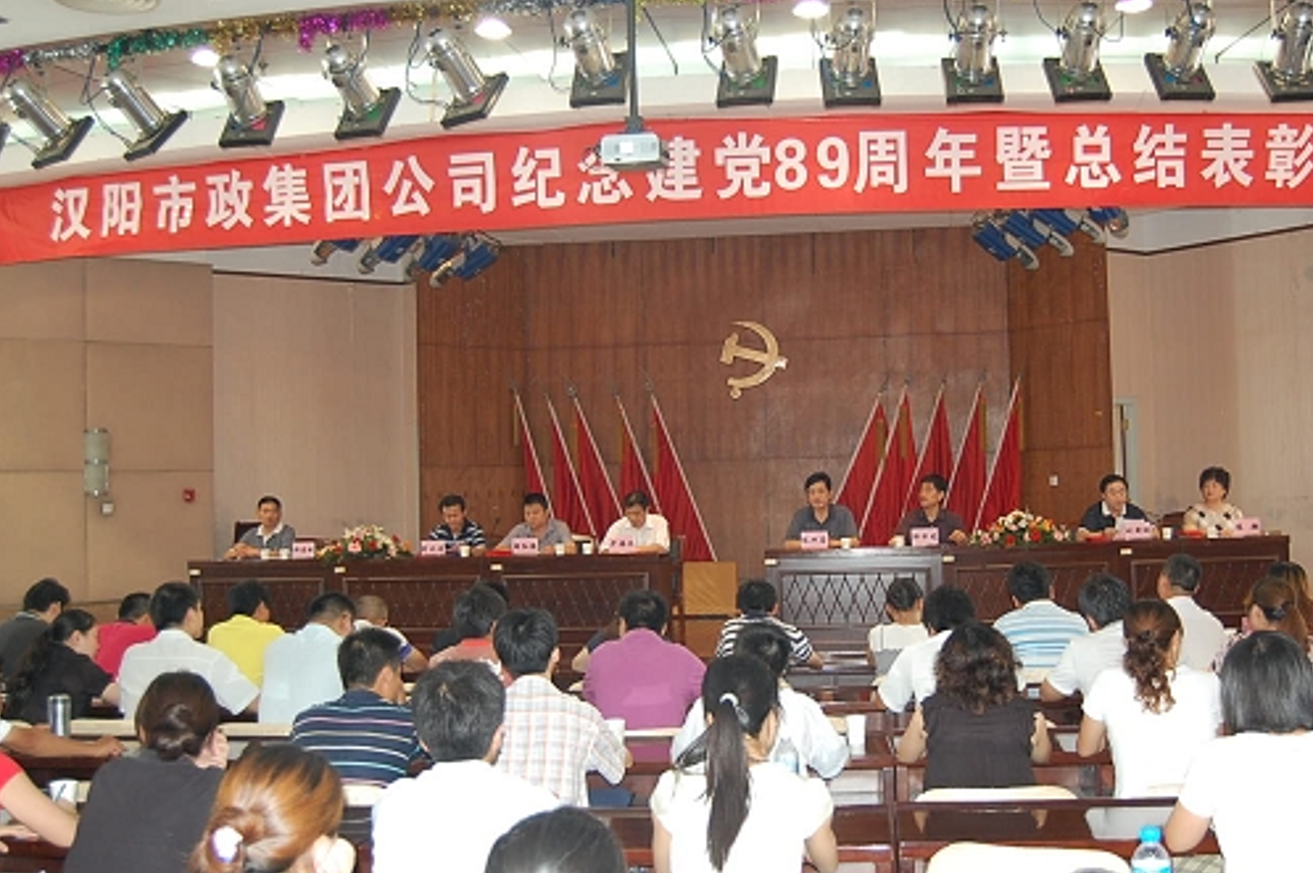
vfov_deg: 32.1
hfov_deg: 46.7
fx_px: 1516
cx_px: 754
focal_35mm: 42
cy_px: 439
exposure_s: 1/60
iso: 720
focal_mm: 23
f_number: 3.8
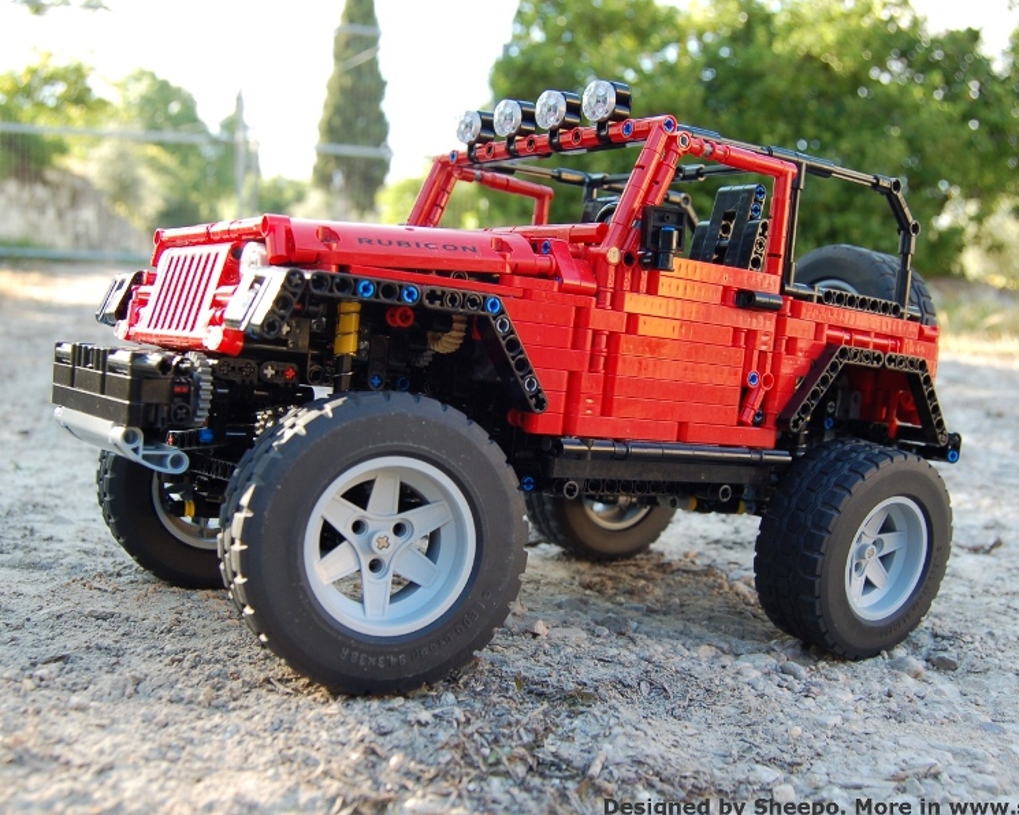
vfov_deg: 43.4
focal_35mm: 34
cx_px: 521
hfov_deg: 52.8
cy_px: 409
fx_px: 1025
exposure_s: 1/100
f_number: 4.5
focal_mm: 20
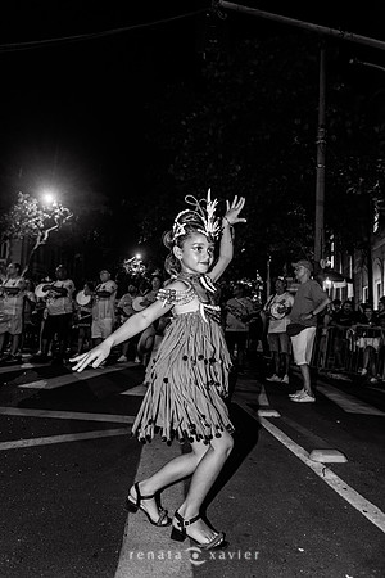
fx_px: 417
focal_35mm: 26
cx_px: 192
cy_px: 289
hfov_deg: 49.6
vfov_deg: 69.4
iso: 800
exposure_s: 1/60
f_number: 4
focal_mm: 26
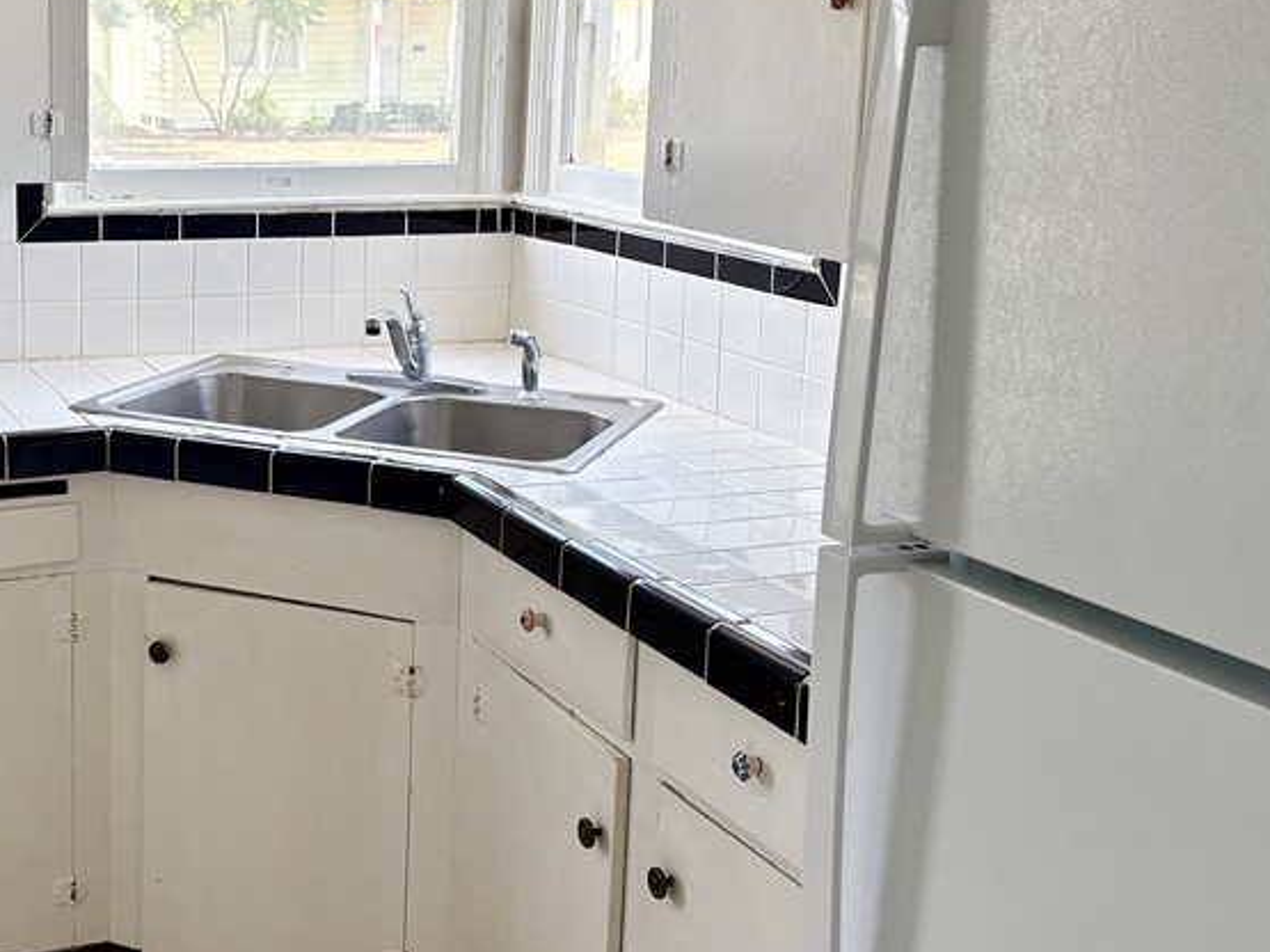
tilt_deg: -8.4
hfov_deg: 38.1
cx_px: 236
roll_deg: -0.7
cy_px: 300
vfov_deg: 30.0
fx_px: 1761
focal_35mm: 48
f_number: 1.6
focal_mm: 5.96
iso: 64
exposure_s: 1/280
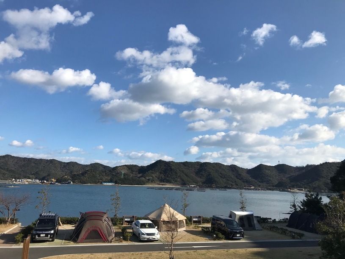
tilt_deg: +9.0
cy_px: 130
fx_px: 279
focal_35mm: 28
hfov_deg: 63.5
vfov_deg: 49.7
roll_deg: -1.4
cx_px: 172
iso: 20
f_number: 1.8
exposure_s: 1/3546
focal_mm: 3.99
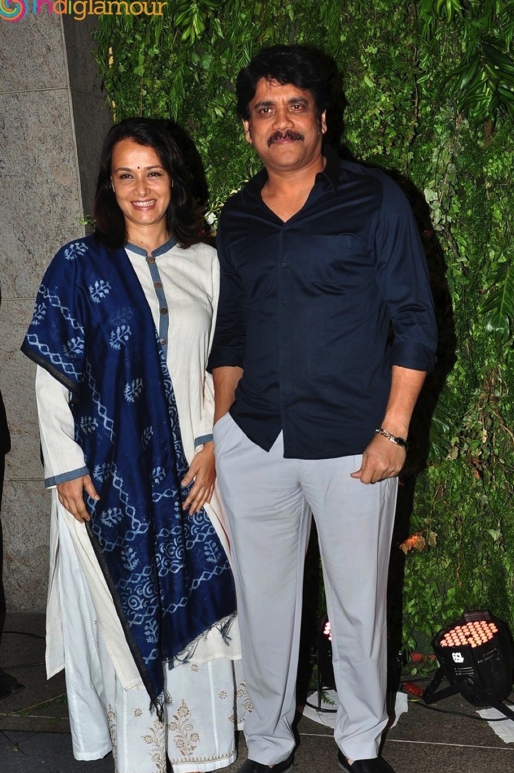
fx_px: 935
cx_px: 293
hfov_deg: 30.7
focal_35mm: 44
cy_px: 437
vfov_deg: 44.8
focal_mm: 25
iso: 200
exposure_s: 1/125
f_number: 7.1
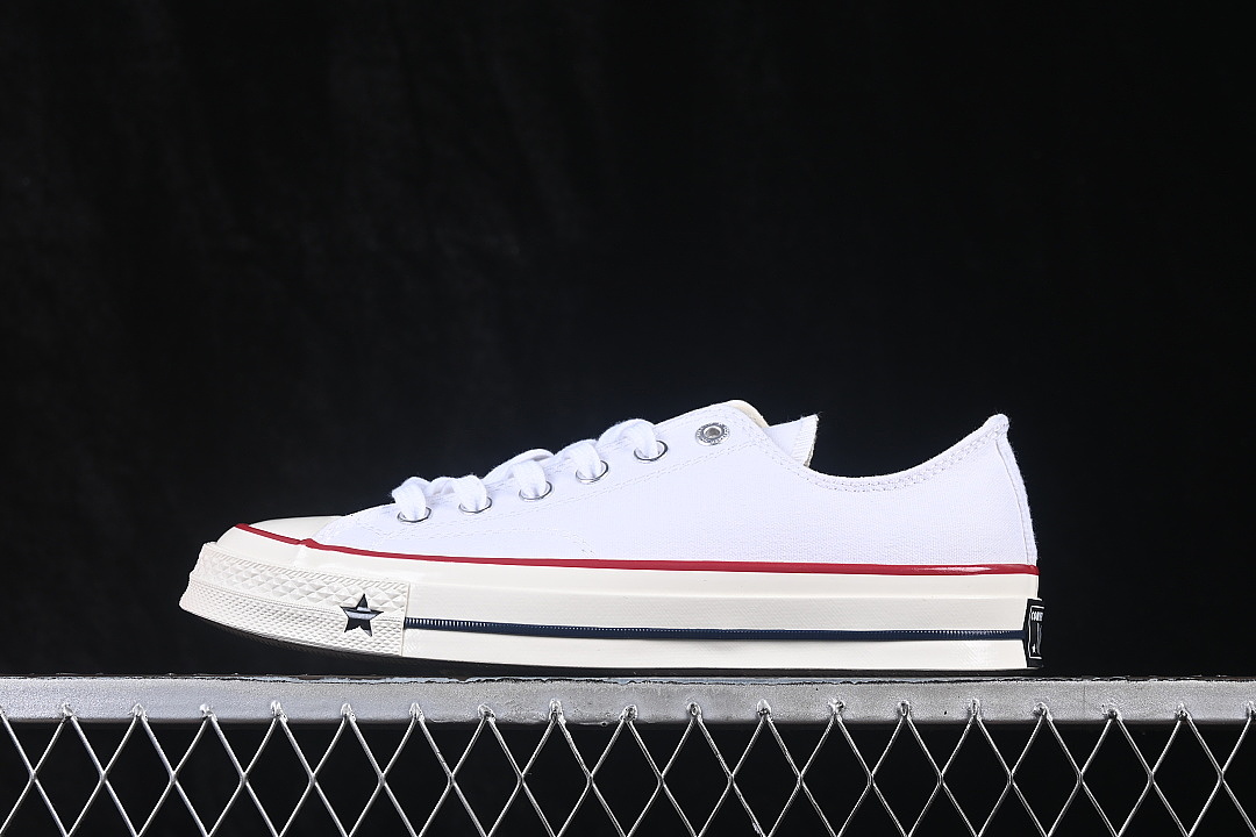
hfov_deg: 27.0
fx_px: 2616
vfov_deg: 18.2
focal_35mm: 75
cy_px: 418
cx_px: 628
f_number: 8
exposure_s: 1/80
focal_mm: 50
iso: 160
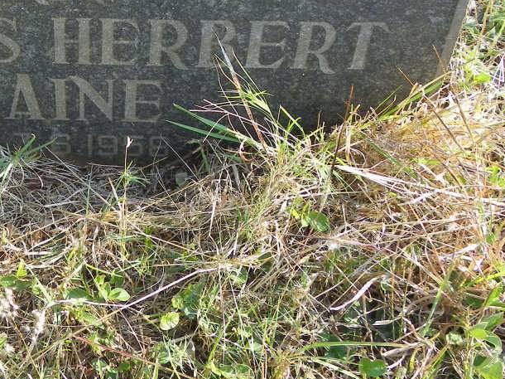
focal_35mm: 63
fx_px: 919
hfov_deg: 29.7
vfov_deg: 22.7
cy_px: 34
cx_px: 72
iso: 64
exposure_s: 1/125
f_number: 2.8
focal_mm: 5.7
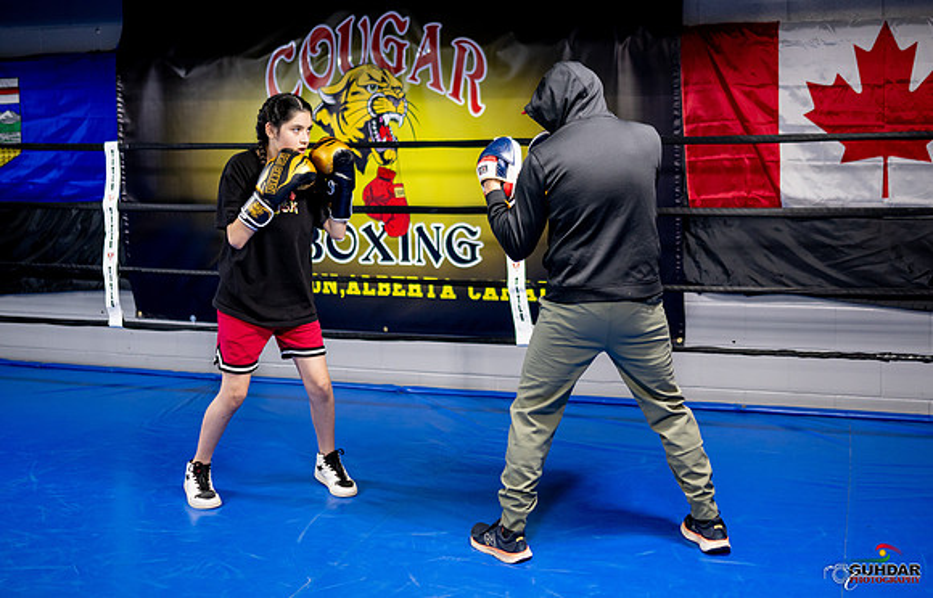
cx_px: 490
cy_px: 195
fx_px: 1178
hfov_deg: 43.2
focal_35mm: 46
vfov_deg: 28.3
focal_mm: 35
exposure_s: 1/500
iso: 1600
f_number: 1.4
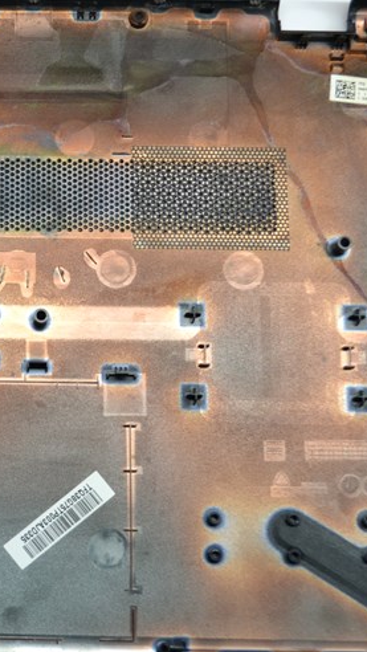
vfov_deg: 29.0
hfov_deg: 15.9
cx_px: -70
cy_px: 329
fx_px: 1262
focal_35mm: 73
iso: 640
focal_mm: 22
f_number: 4
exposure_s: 1/60
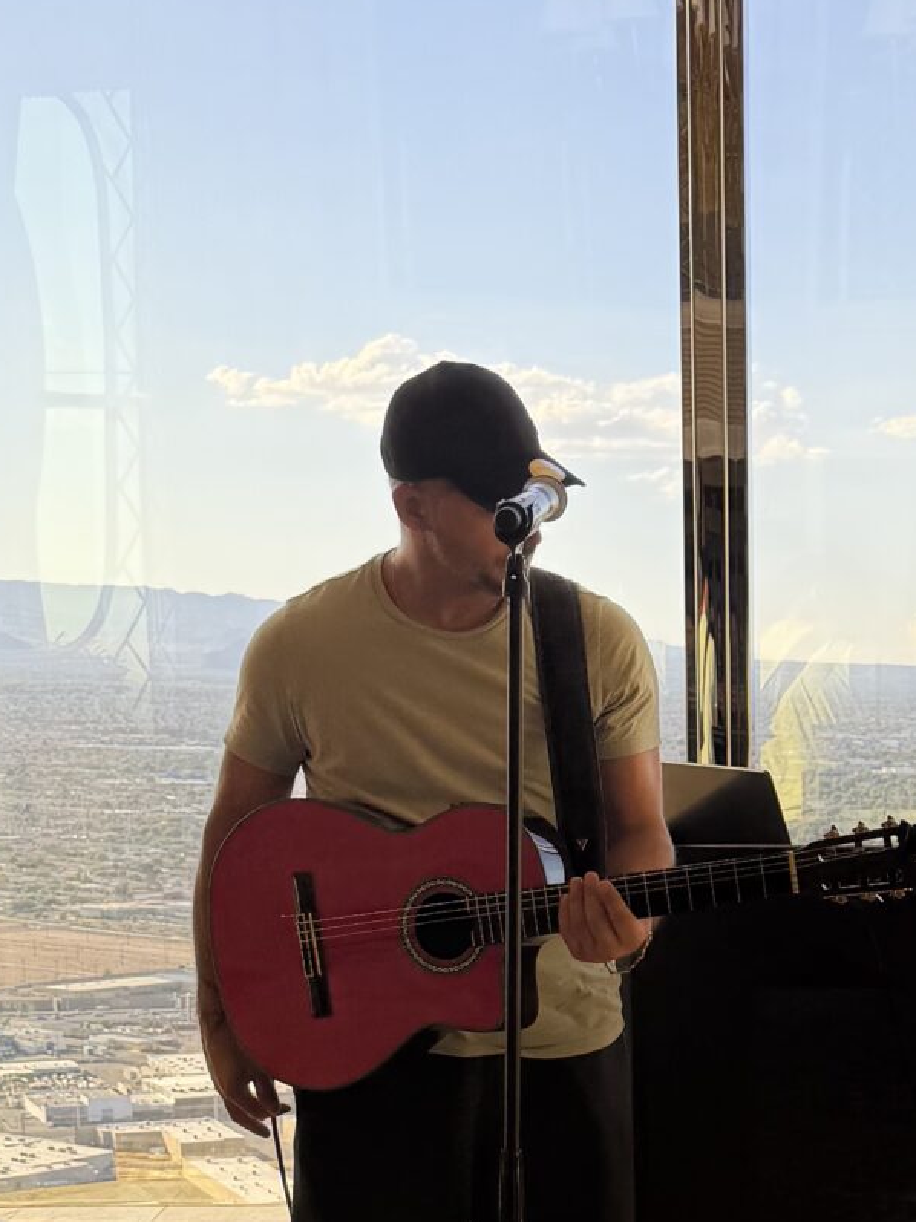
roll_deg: -0.3
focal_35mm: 77
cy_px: 1158
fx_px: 2718
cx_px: 911
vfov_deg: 24.4
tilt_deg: -9.9
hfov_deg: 18.6
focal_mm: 6.76
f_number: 1.78
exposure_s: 1/259
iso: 64
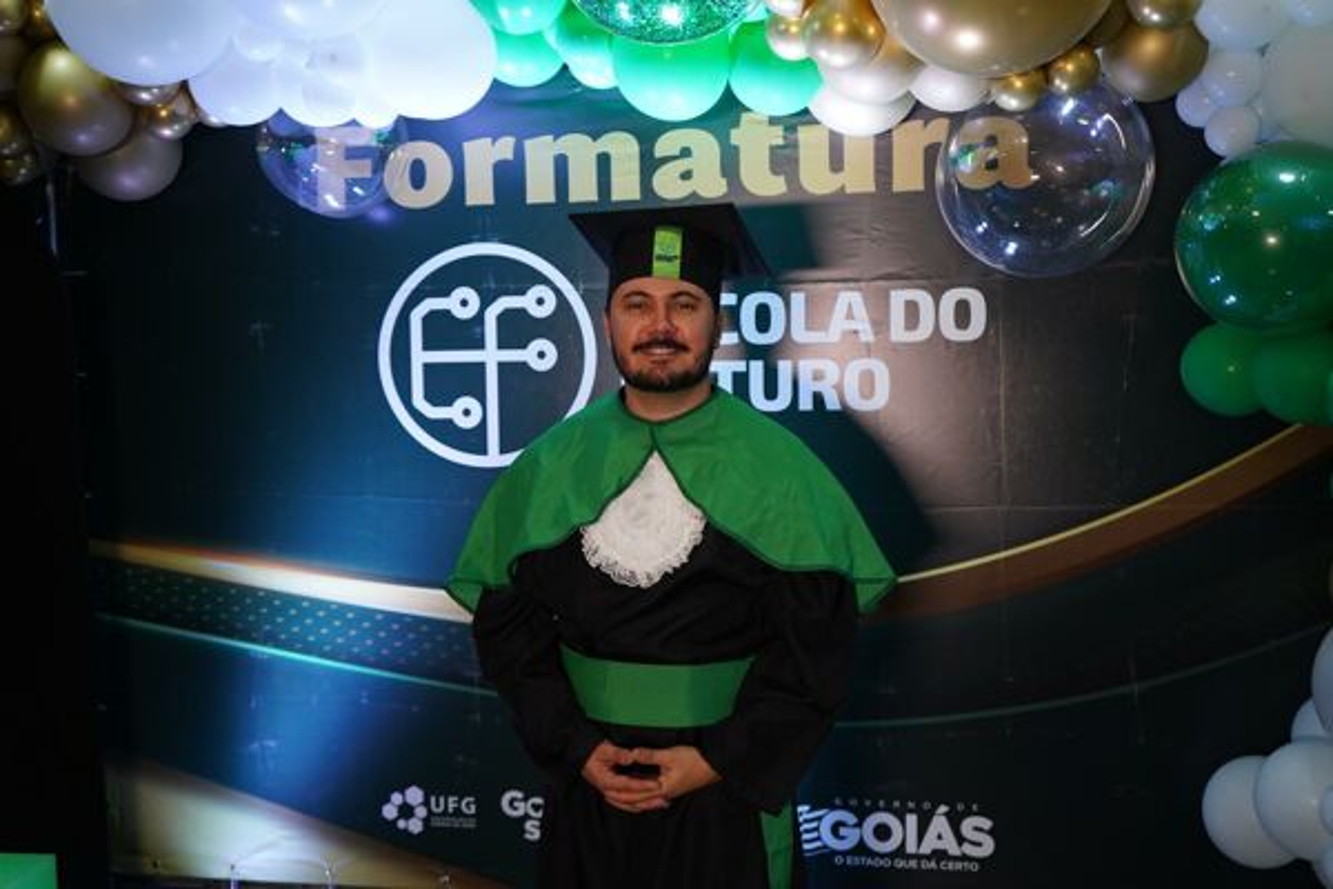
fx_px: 1296
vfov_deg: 37.9
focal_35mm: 35
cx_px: 666
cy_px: 444
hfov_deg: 54.4
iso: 1600
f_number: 4
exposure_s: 1/160
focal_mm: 35
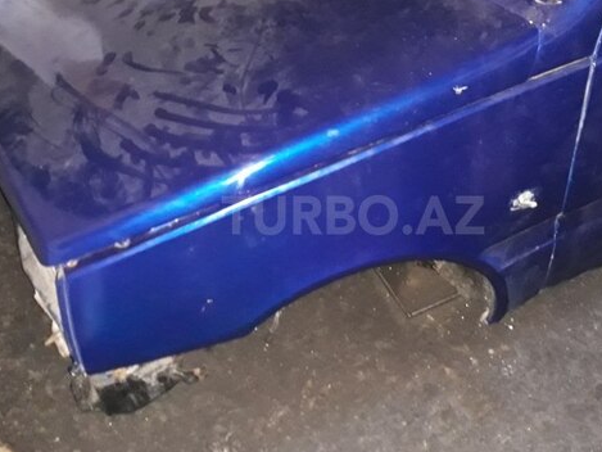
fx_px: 661
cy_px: 215
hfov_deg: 48.7
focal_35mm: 38
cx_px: 353
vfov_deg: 37.7
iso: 640
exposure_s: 1/20
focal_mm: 3.71
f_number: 1.7
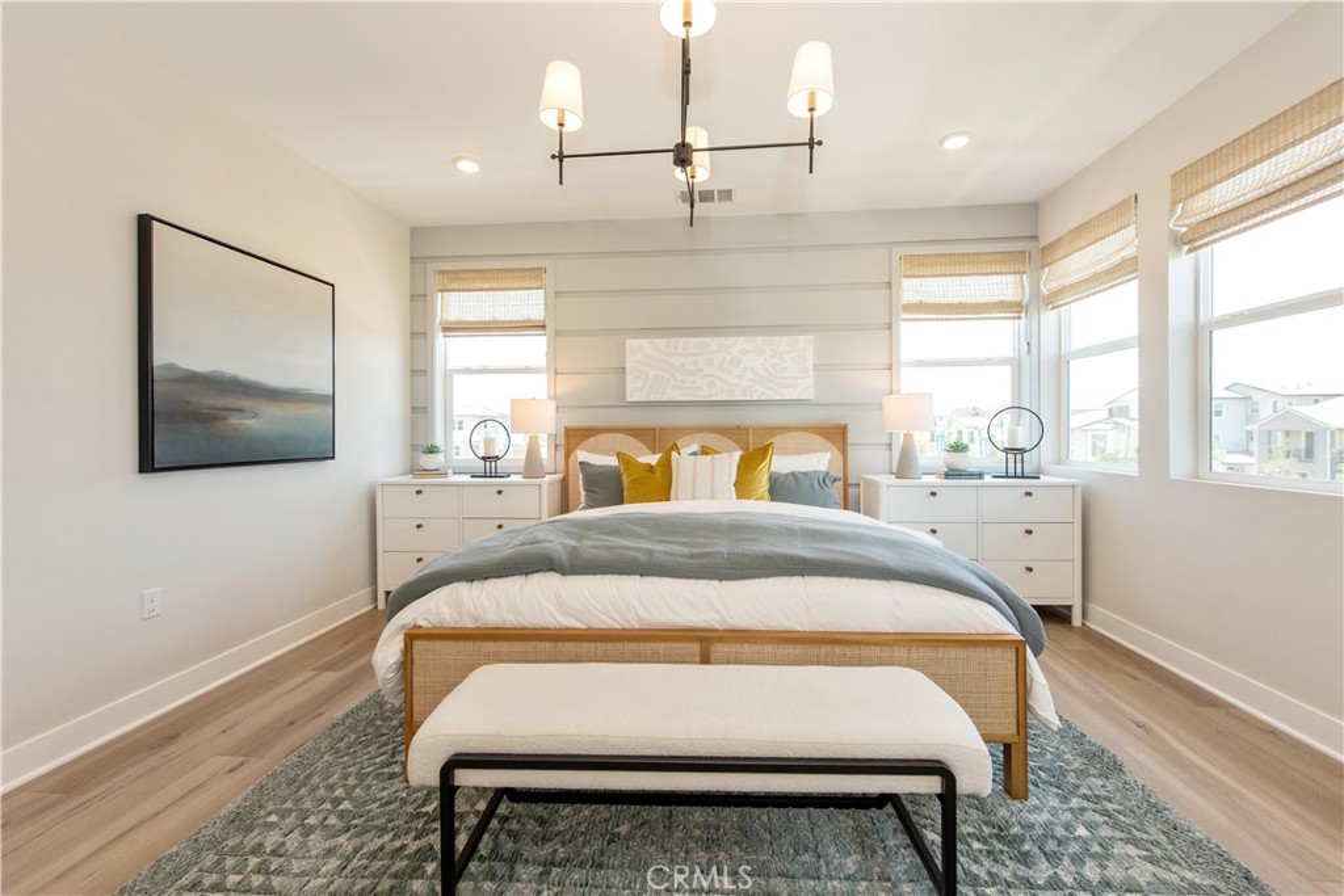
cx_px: 672
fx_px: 560
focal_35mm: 15
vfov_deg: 77.3
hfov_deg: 100.4
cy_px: 448
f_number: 5.6
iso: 360
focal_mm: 15
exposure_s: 1/125
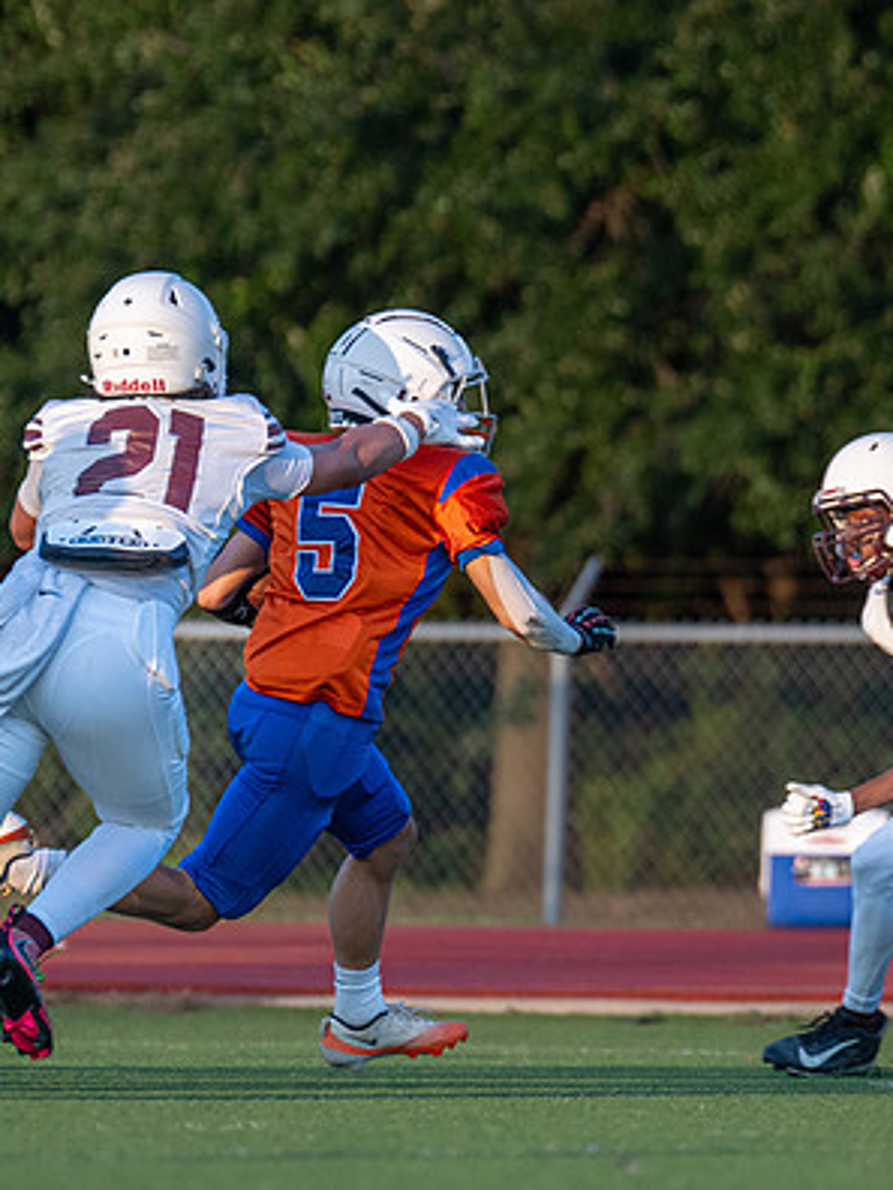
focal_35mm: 709
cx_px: 550
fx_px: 24387
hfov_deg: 2.1
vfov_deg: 2.8
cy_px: 655
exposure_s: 1/1600
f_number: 4
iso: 500
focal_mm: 280
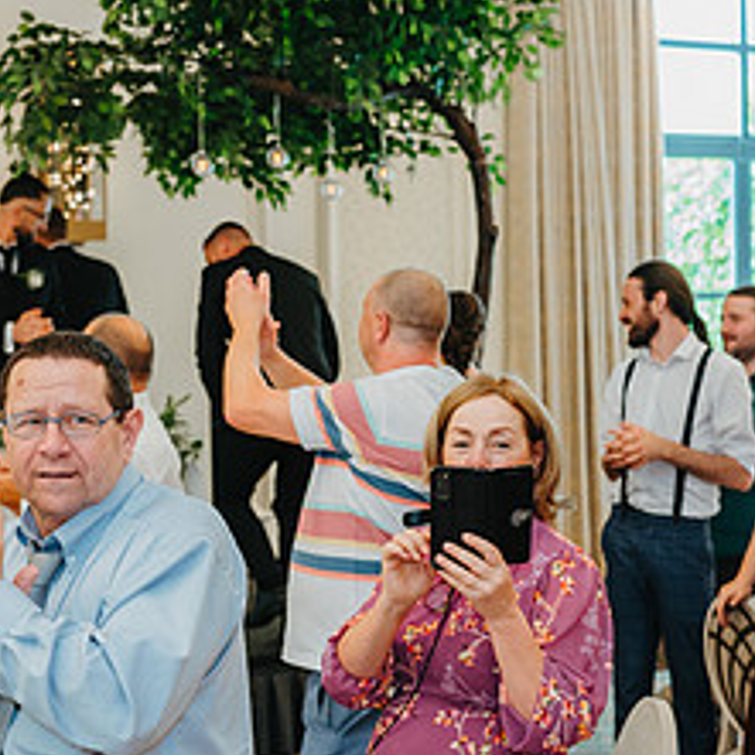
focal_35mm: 78
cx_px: 79
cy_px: 408
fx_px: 1925
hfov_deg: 21.7
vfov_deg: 22.2
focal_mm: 35
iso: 1600
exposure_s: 1/125
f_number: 2.8
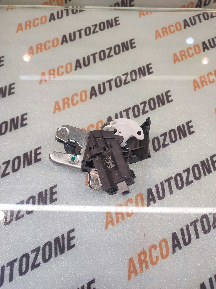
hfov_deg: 74.7
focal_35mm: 17
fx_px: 142
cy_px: 144
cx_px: 108
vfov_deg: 91.1
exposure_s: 1/33
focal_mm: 4.74
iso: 114
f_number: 1.79
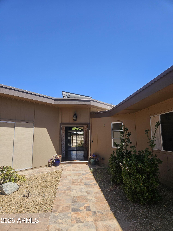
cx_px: 86
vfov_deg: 73.9
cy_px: 116
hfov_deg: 58.9
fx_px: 153
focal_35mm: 23
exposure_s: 1/1709
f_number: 1.8
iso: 25
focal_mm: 5.4
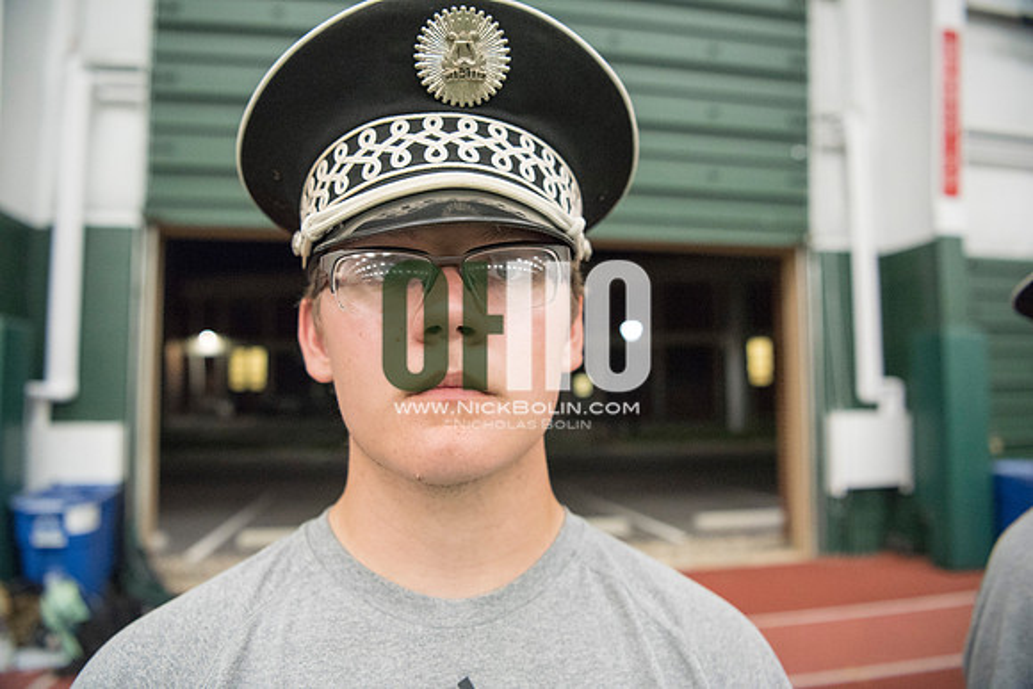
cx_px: 516
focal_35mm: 24
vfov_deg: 53.2
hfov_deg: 73.7
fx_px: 689
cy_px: 344
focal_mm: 24
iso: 3200
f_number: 3.2
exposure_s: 1/200
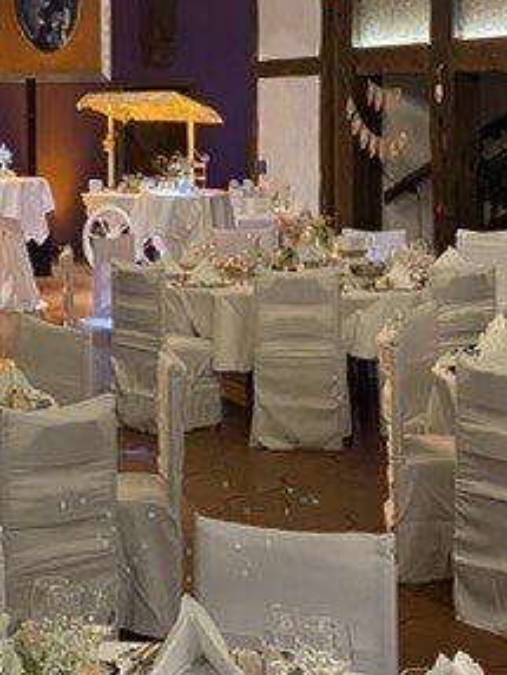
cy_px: 203
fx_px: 1813
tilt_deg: -1.6
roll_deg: -0.5
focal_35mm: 93
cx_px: 75
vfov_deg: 21.0
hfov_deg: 15.8
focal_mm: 4.25
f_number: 1.8
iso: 400
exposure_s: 1/33
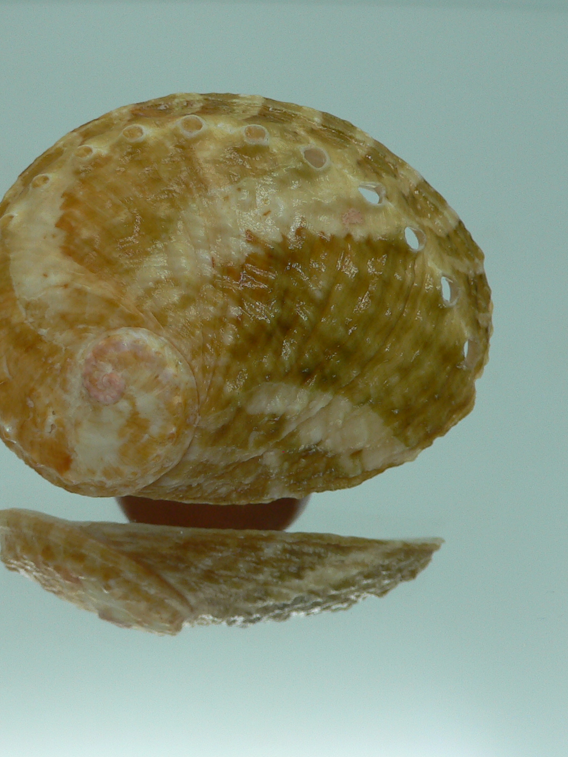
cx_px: 226
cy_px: 377
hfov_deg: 30.8
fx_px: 1028
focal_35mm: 47
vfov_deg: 40.4
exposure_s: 1/60
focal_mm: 4.6
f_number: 2.8
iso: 80
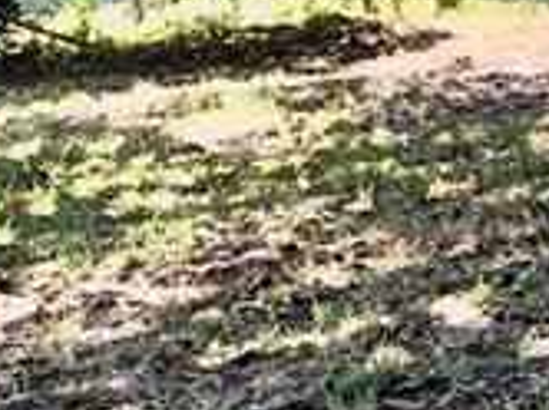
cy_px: -208
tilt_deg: +6.2
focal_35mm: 179
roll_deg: -0.9
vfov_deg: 8.1
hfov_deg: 10.2
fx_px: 2835
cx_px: 1118
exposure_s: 1/157
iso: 25
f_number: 2.2
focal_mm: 4.15
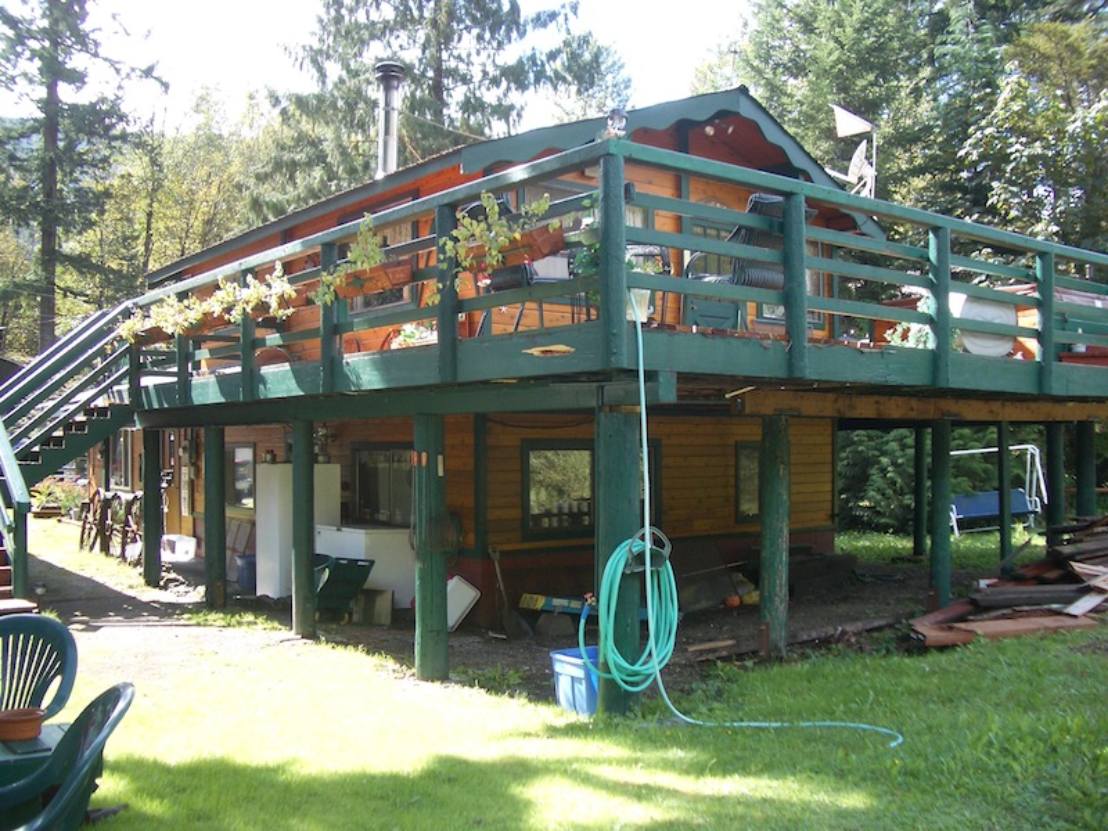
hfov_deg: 52.6
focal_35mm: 35
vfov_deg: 40.7
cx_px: 554
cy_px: 416
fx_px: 1120
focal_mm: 5.8
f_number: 2.6
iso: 50
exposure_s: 1/125
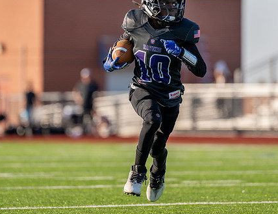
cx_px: 151
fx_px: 3857
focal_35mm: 476
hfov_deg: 4.1
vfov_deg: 3.2
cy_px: 81
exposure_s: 1/1250
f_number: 2.8
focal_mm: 200
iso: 100
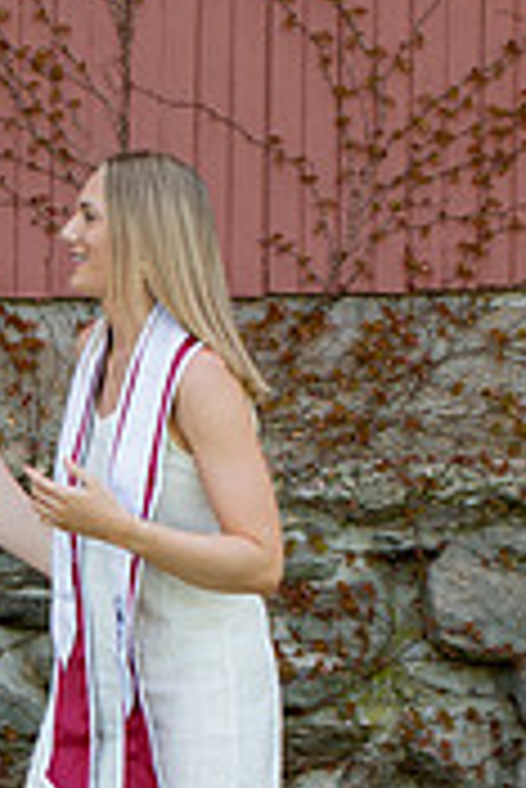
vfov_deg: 5.9
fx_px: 7611
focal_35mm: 348
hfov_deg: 3.9
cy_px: 628
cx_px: -346
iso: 100
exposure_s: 1/250
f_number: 2.8
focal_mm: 70
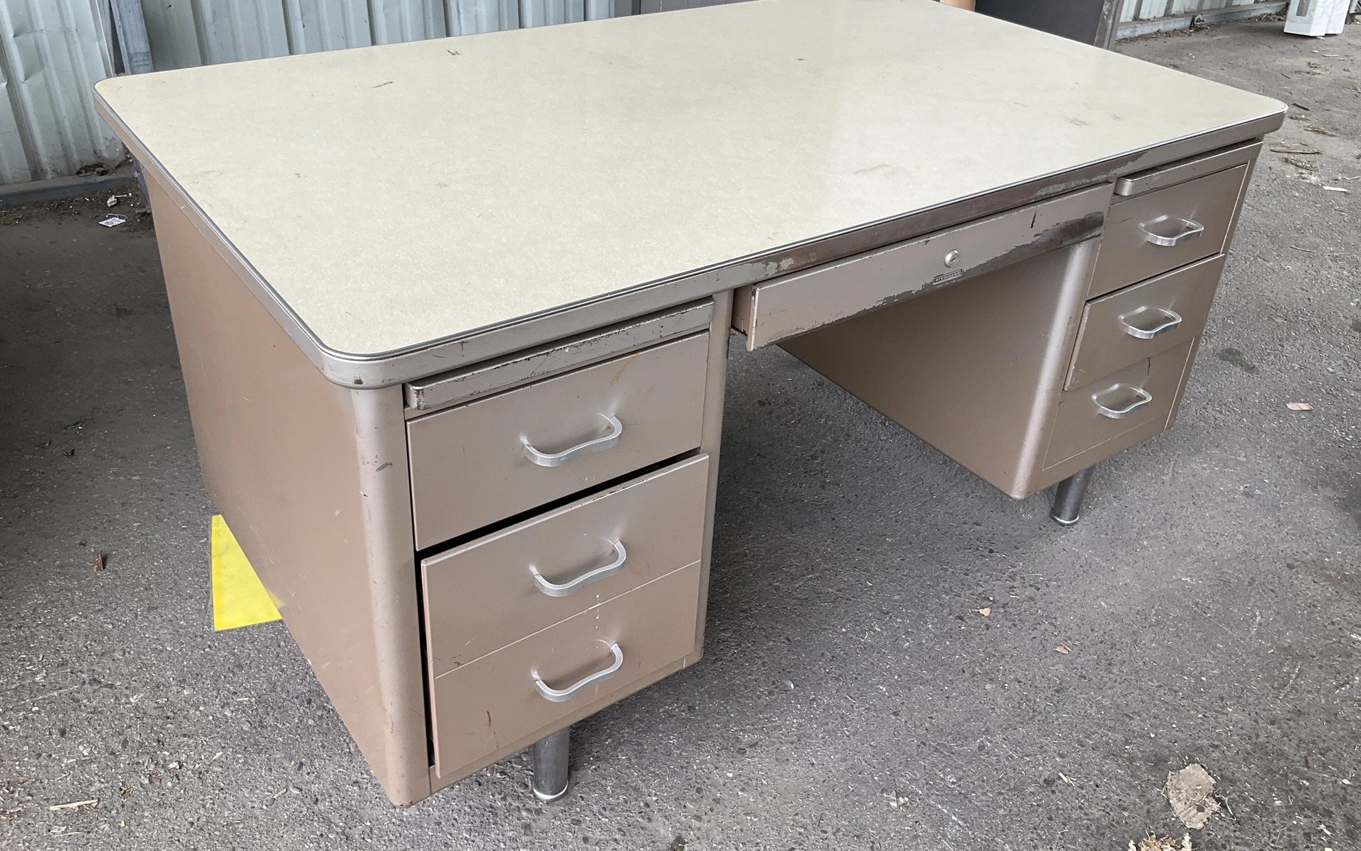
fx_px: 1150
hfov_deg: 61.2
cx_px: 675
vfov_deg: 40.5
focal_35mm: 31
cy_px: 357
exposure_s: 1/128
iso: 16
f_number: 1.8
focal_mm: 3
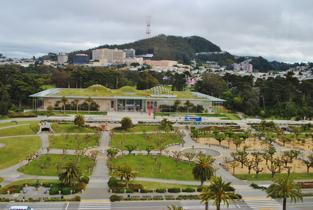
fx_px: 313
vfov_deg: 37.0
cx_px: 156
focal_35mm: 36
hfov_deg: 53.1
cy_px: 105
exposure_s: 1/160
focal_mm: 24
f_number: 6.3
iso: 100
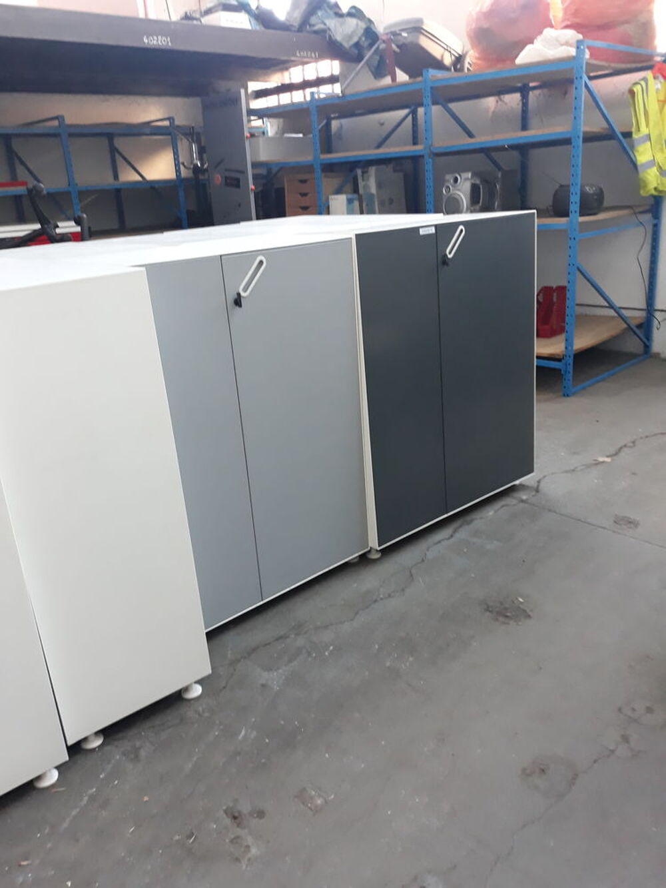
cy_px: 444
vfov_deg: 65.3
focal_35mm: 27
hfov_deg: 51.4
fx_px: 693
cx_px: 333
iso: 200
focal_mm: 3.71
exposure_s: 1/25
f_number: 1.7
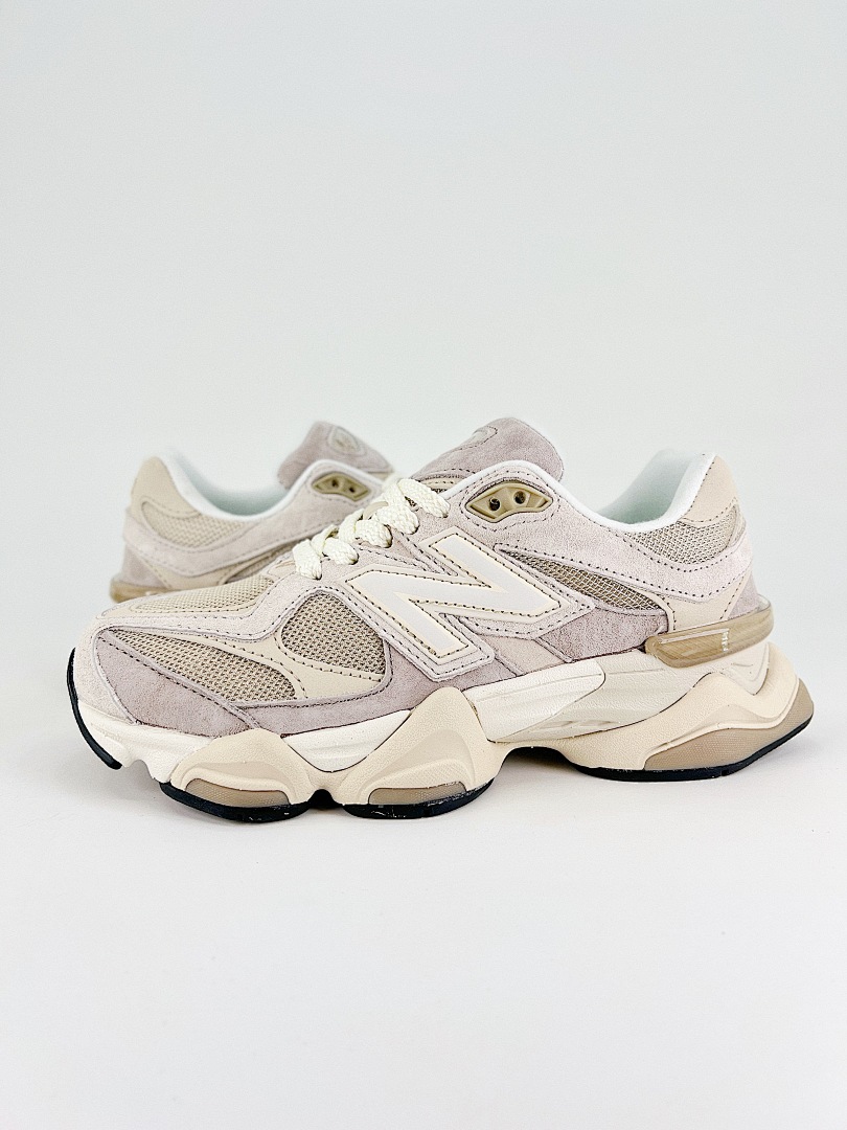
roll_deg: +0.2
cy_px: 565
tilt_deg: -8.2
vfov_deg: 67.3
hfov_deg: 53.1
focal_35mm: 26
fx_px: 848
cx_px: 424
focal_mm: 5.7
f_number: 1.5
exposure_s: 1/1183
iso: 50
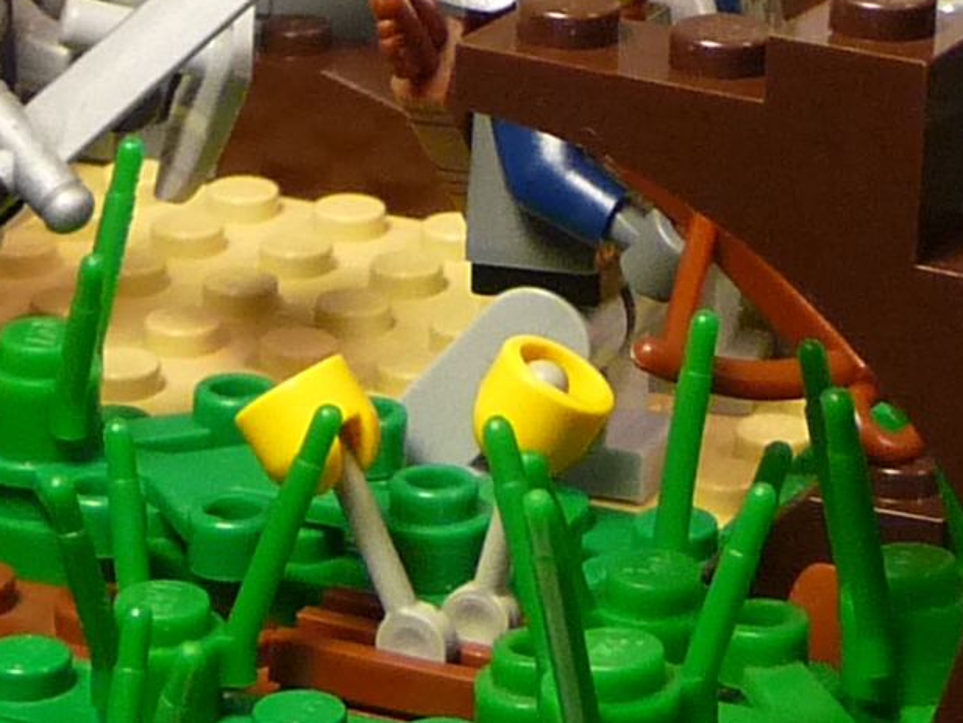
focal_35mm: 168
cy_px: -44
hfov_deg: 11.6
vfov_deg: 8.8
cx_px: 1030
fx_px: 4675
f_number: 3.4
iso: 250
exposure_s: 1/30
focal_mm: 5
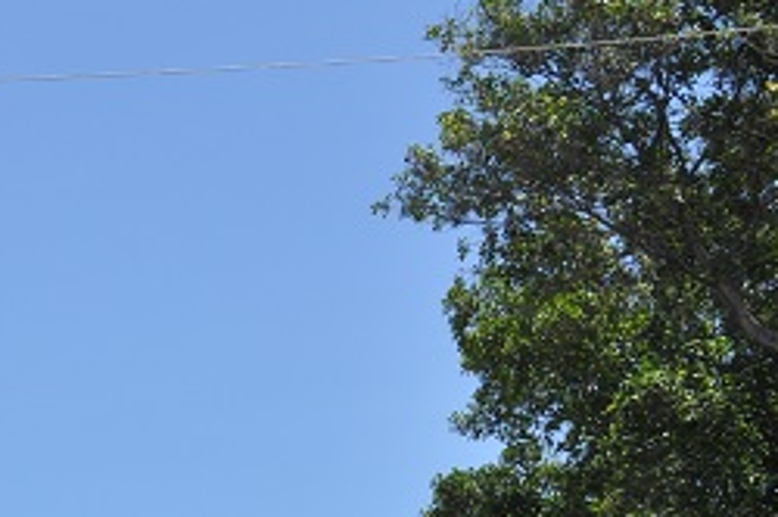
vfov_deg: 13.8
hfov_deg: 18.7
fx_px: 2072
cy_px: 640
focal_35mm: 96
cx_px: -392
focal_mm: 20
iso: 200
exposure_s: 1/400
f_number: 10
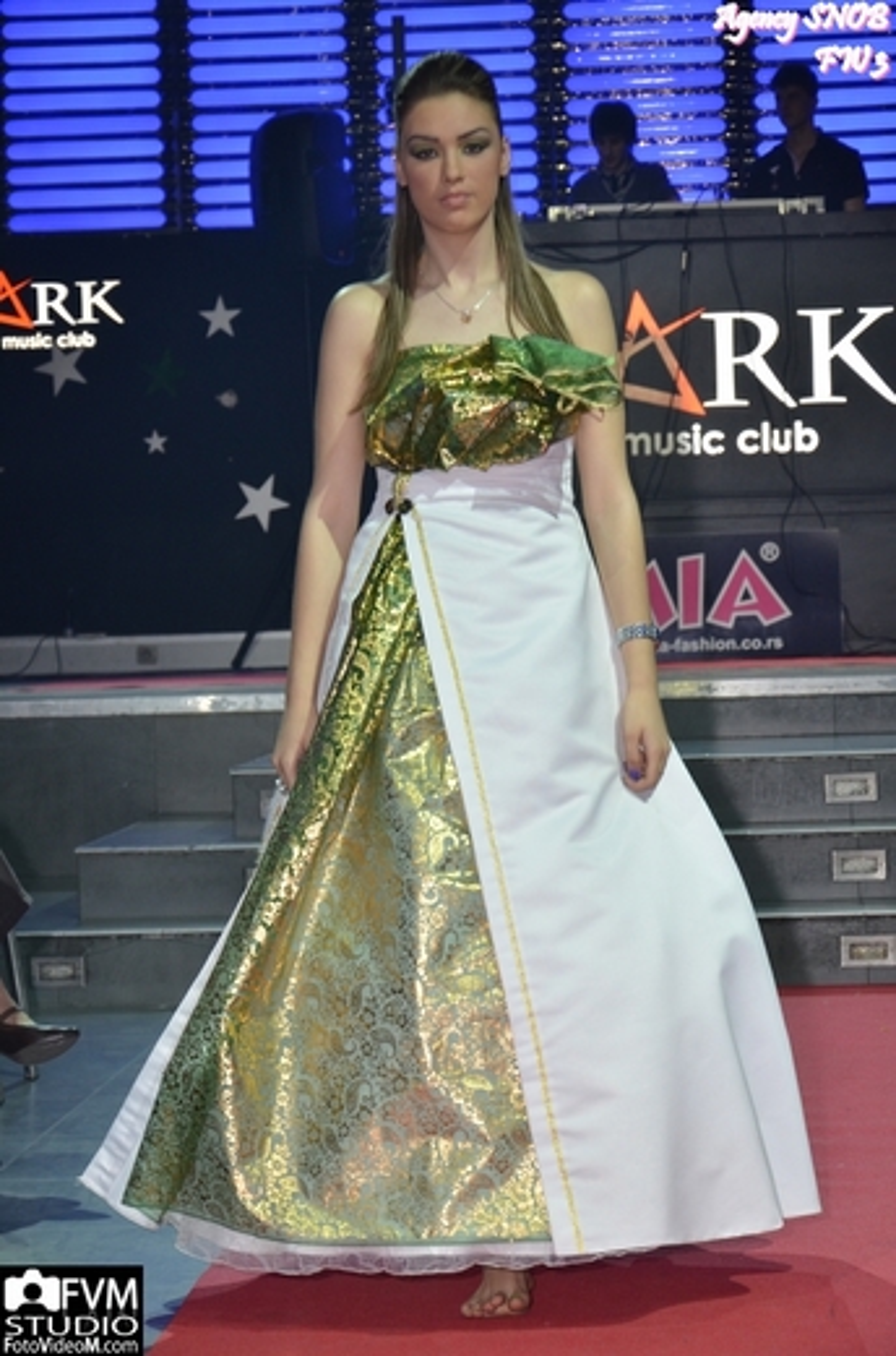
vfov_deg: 22.0
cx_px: 448
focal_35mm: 93
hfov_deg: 14.6
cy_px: 678
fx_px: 3490
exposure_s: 1/60
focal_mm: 62
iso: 640
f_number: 6.3
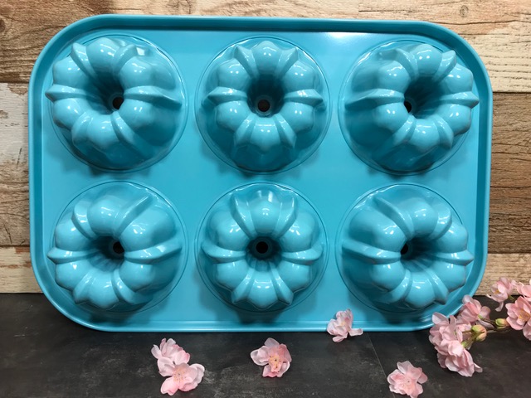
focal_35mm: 28
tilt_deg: -19.5
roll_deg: -0.9
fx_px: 430
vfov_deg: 49.7
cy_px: 199
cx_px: 266
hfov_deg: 63.4
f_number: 1.8
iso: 40
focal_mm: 3.99
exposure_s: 1/100
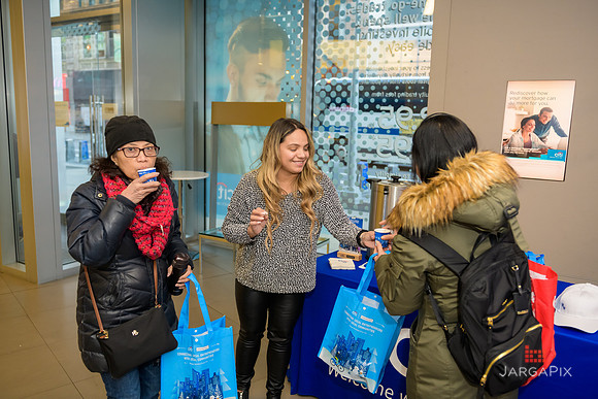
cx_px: 299
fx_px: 482
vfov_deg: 45.0
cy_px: 200
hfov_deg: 63.6
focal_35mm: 29
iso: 800
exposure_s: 1/125
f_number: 3.2
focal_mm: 29
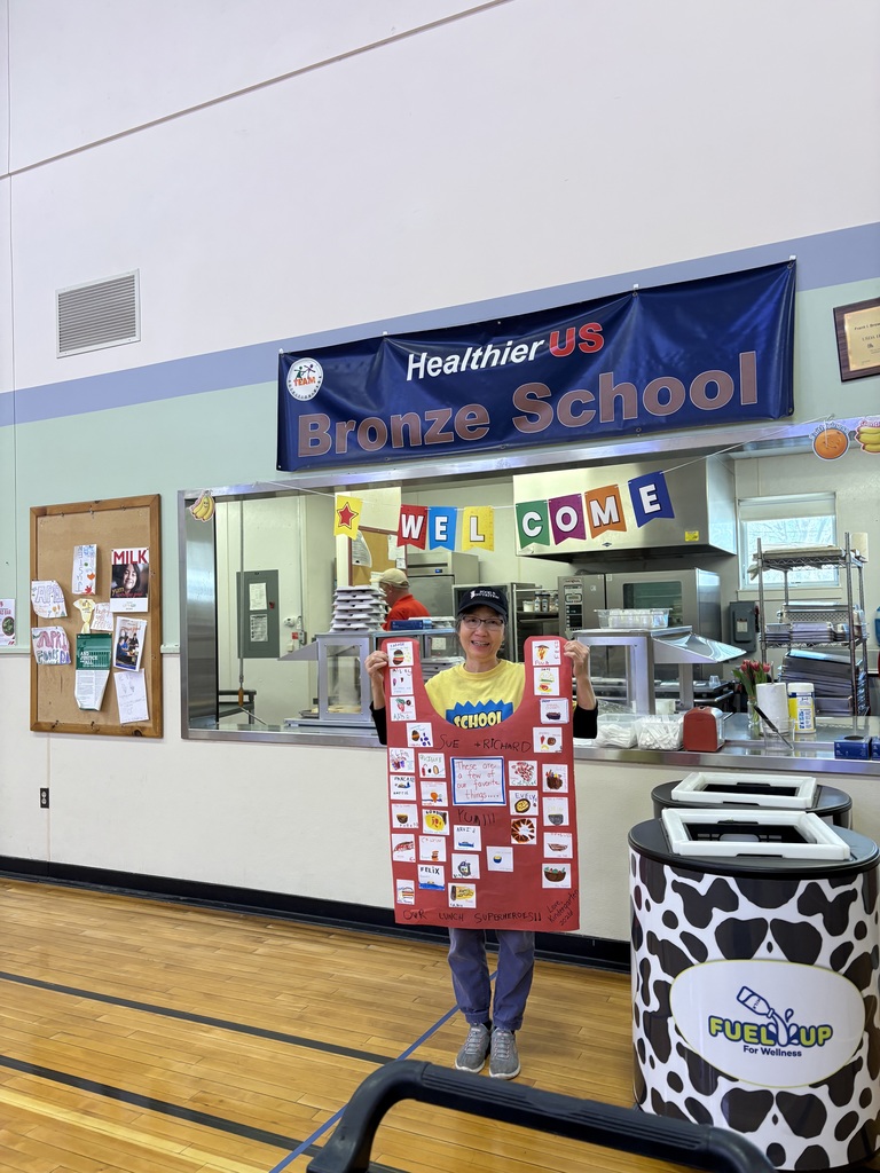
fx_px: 881
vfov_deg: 67.3
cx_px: 440
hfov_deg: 53.1
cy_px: 586
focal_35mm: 26
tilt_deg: +2.5
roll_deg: -0.6
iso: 100
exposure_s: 1/120
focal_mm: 5.96
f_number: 1.6
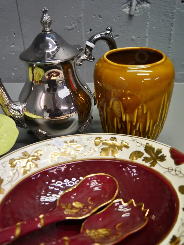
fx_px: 255
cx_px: 92
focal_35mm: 36
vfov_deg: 51.4
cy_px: 122
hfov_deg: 39.7
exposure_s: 1/200
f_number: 4
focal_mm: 18
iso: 1600
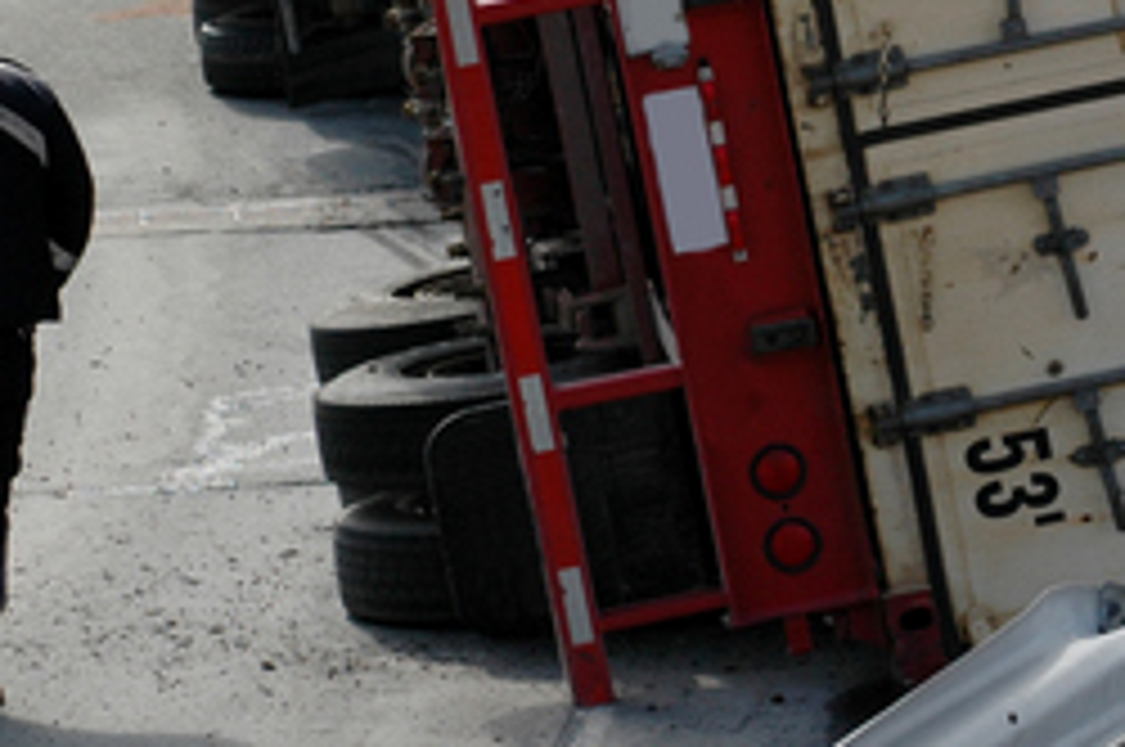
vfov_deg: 3.7
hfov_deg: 5.6
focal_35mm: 369
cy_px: -256
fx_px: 11530
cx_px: 731
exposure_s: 1/500
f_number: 7.1
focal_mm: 85
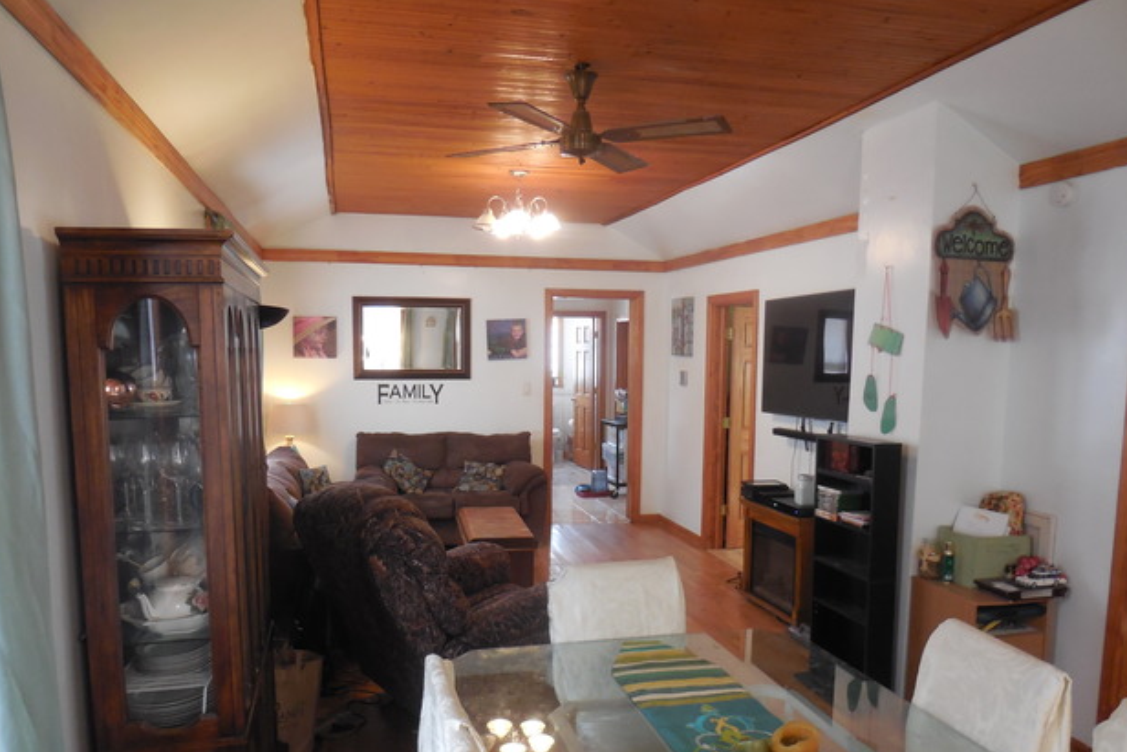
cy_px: 435
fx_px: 845
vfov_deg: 47.8
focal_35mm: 27
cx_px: 569
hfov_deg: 67.4
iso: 320
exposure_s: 1/30
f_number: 3.1
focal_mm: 4.5
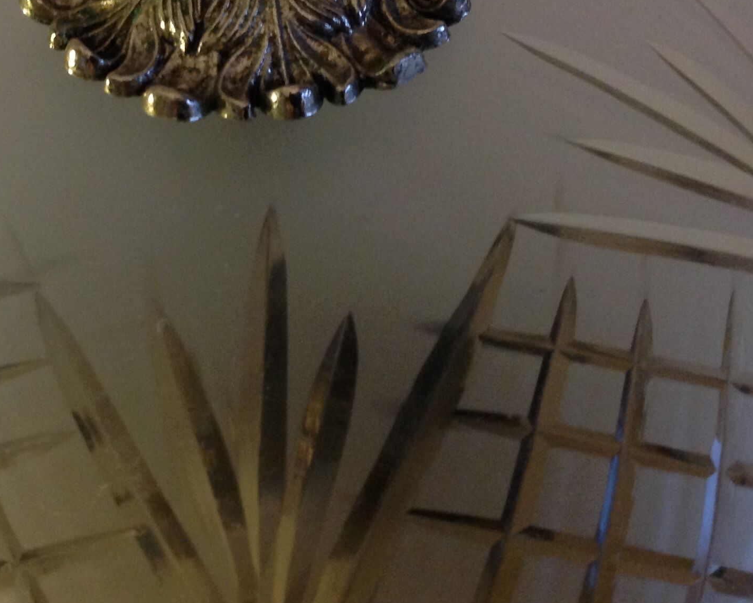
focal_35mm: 62
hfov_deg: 29.9
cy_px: 133
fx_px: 1382
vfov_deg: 24.3
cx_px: 172
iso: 250
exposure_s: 1/15
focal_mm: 4.28
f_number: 2.4
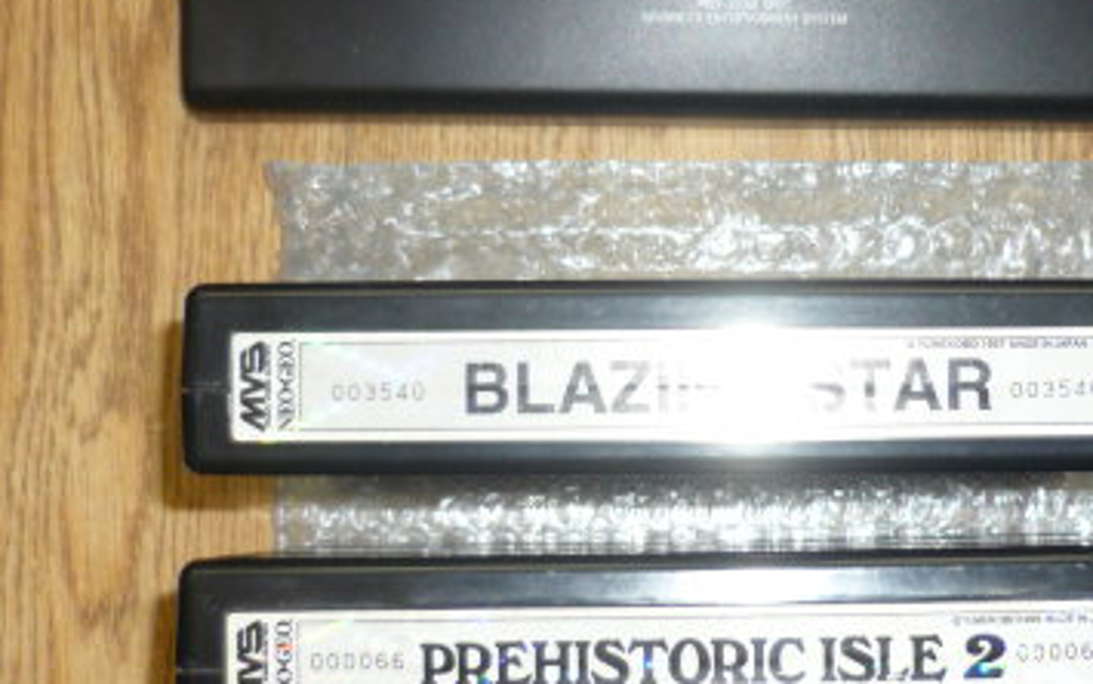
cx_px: 699
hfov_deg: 32.3
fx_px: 1877
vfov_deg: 20.6
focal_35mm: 63
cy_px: 348
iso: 100
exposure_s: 1/30
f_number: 2.8
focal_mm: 5.5
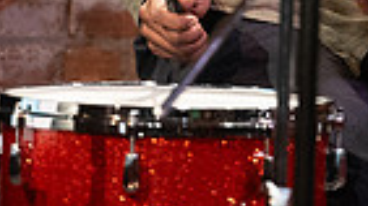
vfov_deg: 2.3
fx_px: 5030
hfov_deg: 4.2
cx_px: 407
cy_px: -257
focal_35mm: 516
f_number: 2.8
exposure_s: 1/400
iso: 5000
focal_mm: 120
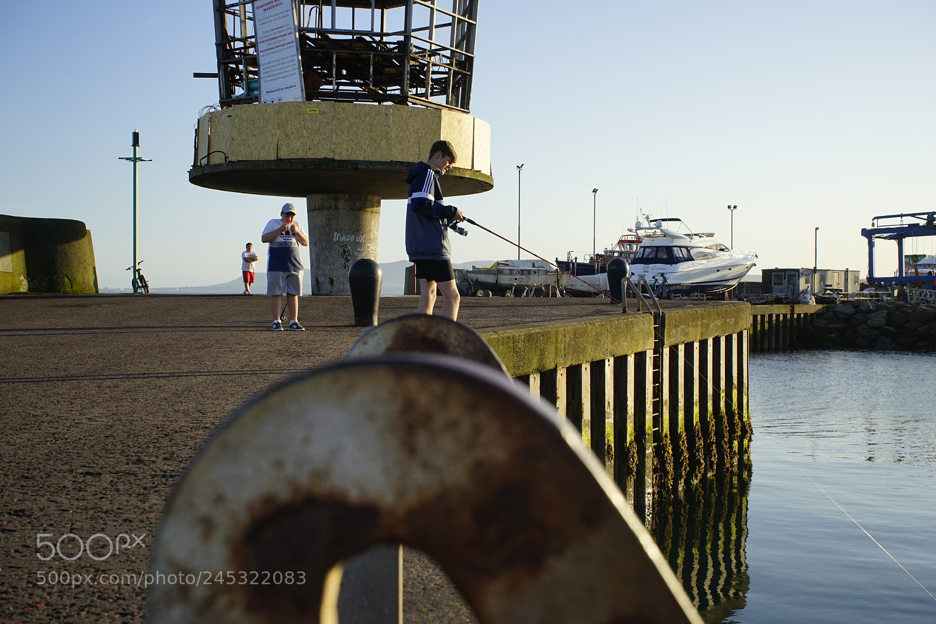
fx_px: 1014
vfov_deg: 34.2
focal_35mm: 39
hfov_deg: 49.6
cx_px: 468
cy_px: 312
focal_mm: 39
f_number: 10
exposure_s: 1/100
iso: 100
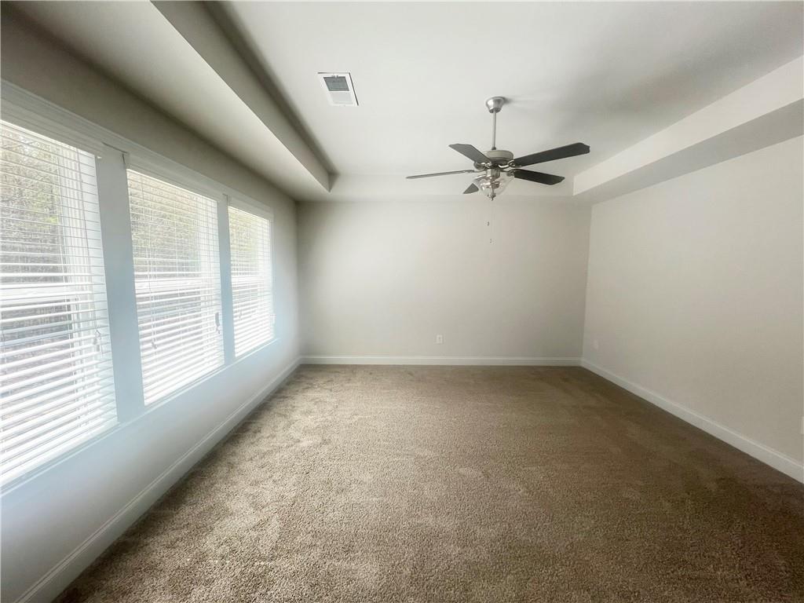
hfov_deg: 106.2
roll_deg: -0.3
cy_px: 302
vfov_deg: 89.9
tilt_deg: -6.4
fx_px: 302
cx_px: 402
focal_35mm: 13
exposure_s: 1/123
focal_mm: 1.57
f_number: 1.8
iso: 32
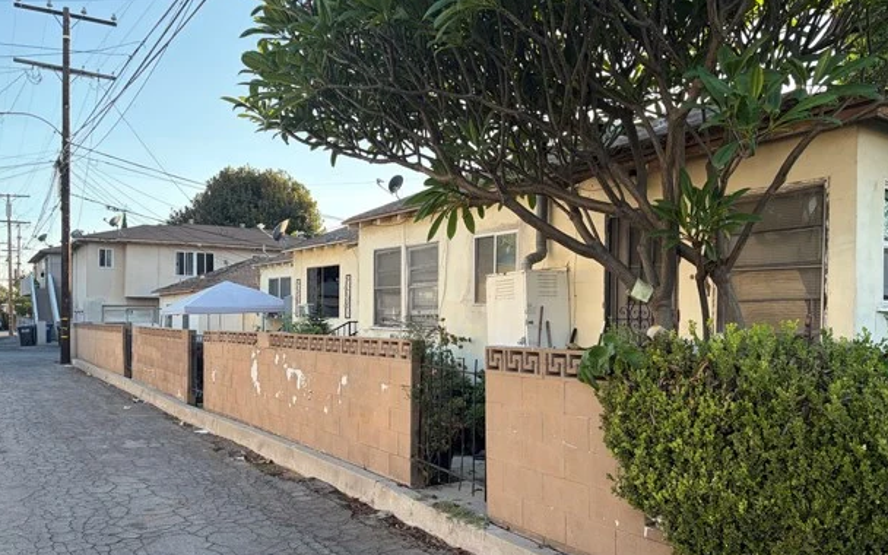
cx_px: 437
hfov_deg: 64.6
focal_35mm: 29
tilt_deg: -2.0
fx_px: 702
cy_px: 318
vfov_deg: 43.0
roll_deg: +0.7
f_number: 1.6
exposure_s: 1/708
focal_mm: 5.96
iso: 64
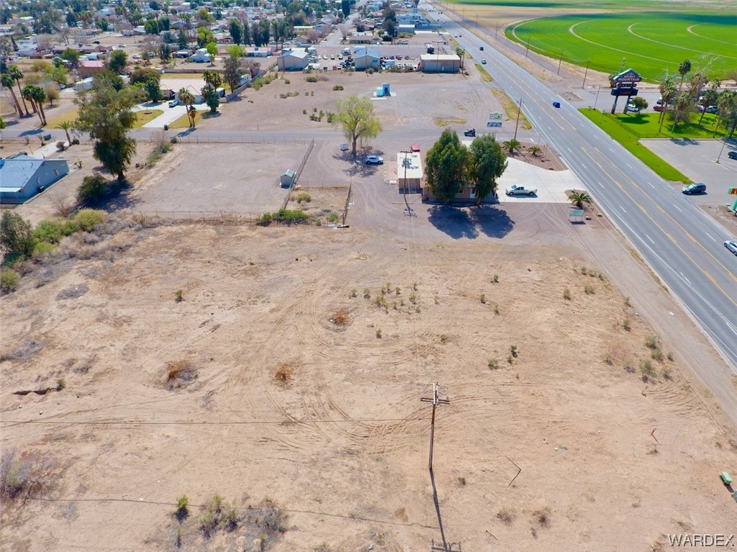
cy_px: 276
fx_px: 426
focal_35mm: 20
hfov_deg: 81.8
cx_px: 368
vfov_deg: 65.9
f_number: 2.8
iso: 100
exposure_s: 1/654
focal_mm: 3.61
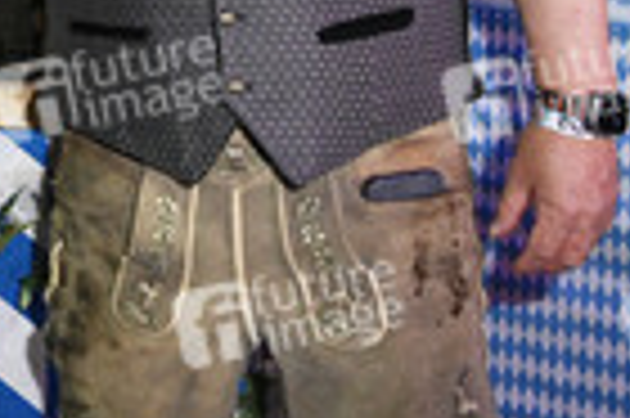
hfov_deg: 18.0
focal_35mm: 103
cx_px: -281
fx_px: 1800
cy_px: -247
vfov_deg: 12.5
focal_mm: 32
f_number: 5.6
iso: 3200
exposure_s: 1/200
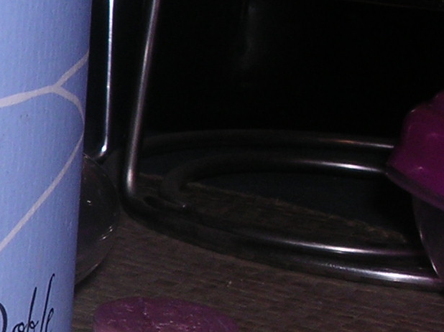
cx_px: -241
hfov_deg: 14.5
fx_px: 1616
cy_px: 275
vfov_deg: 11.7
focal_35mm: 126
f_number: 5.6
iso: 100
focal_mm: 5.8
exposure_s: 1/60.1
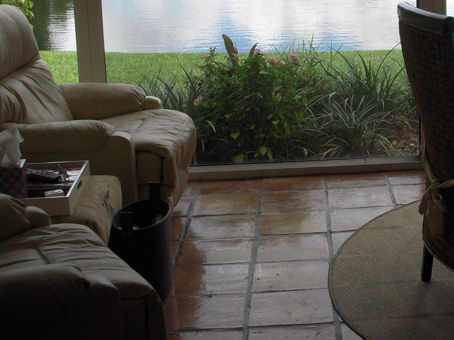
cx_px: 422
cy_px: 34
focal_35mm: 76
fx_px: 997
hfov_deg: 24.8
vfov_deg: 19.0
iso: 100
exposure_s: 1/160
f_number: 3.3
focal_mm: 6.3
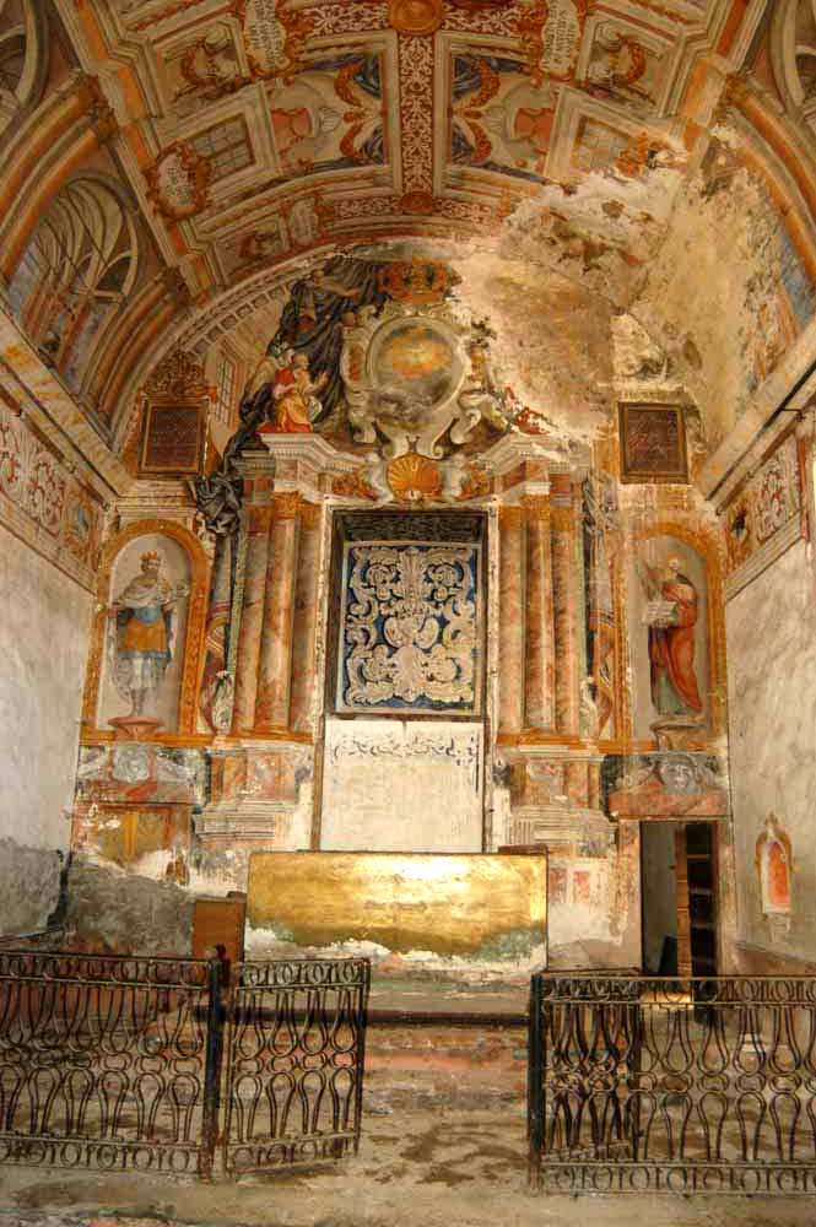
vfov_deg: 67.4
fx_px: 920
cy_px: 614
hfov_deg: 47.9
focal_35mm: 27
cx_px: 408
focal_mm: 18
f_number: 3.5
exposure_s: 1/60
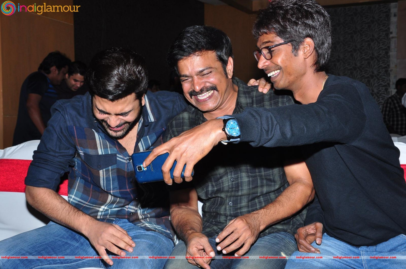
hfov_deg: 29.9
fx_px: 760
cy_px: 134
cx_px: 203
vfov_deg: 20.1
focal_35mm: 68
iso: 400
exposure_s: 1/125
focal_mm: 45
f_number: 11
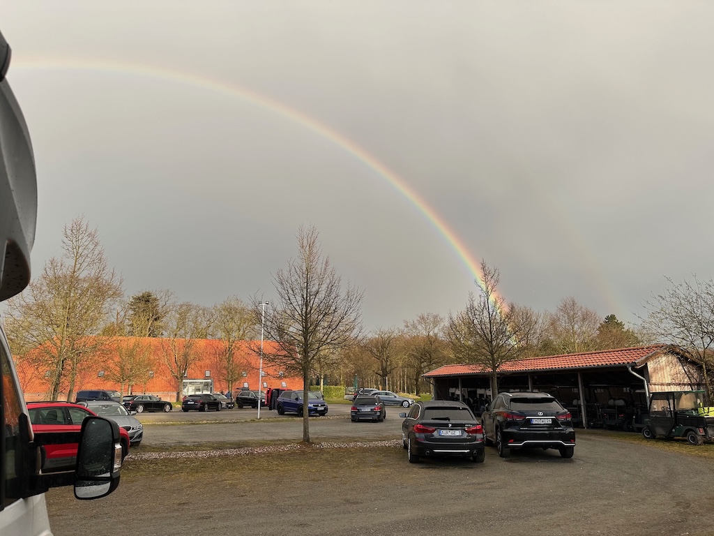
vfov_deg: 56.8
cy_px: 268
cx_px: 357
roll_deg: +0.6
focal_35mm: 24
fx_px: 495
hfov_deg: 71.6
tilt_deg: +13.4
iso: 80
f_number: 1.78
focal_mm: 6.86
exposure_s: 1/2809
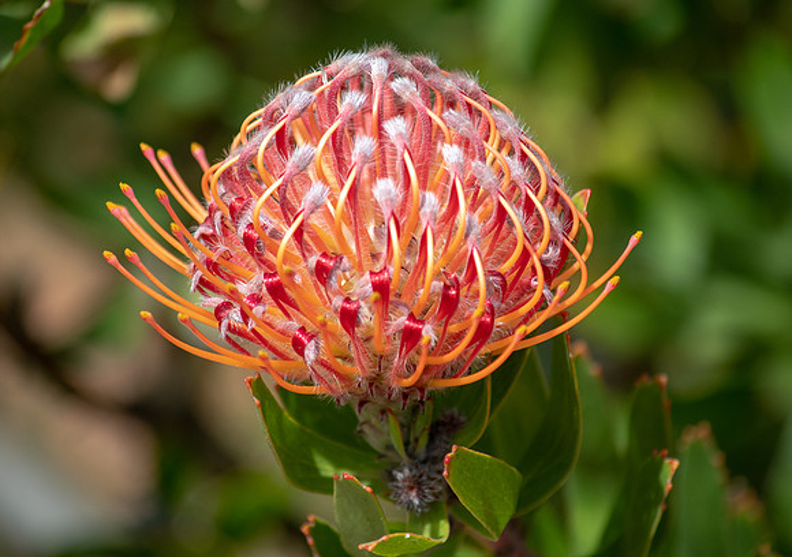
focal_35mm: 319
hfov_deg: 6.4
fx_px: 7129
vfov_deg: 4.5
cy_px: 248
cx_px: 365
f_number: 5
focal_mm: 185
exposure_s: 1/1600
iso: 400
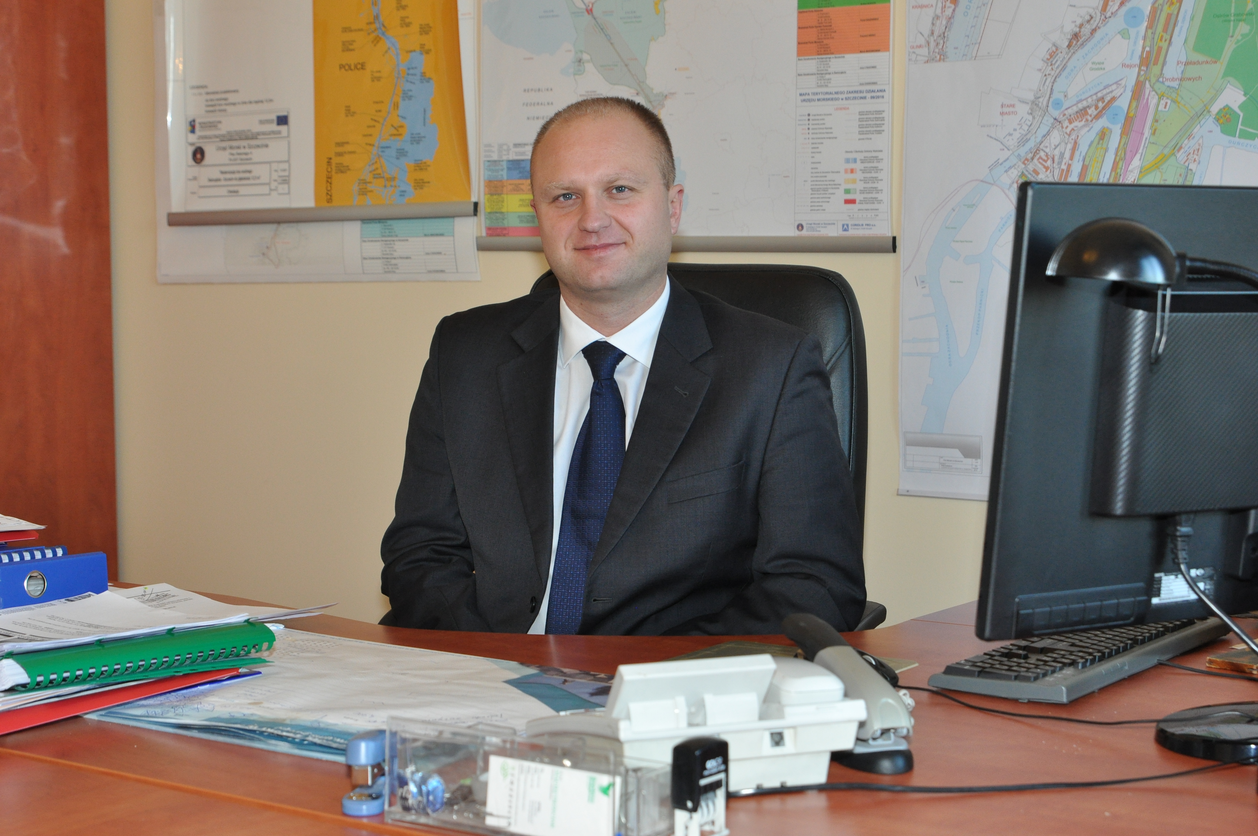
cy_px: 418
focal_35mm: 60
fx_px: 2094
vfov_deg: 22.6
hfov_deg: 33.4
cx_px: 629
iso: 800
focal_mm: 40
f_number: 5.6
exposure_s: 1/60
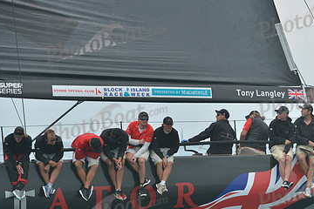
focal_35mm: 322
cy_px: 155
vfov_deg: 4.3
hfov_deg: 6.4
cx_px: 214
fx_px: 2808
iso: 280
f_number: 5
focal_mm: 200
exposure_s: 1/800
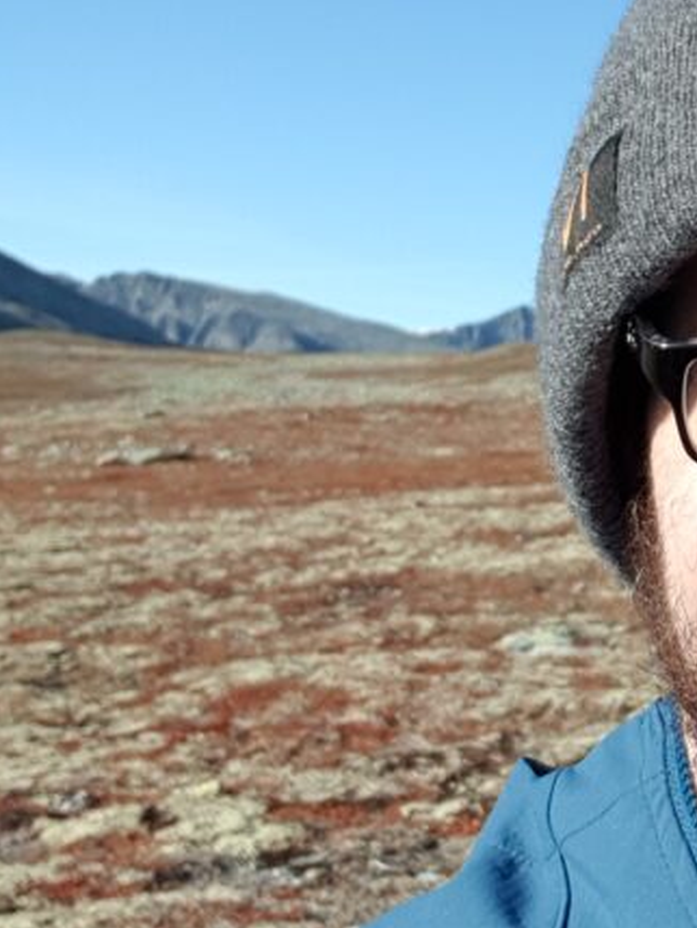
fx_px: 1986
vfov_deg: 26.3
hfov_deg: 18.9
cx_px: 810
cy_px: 379
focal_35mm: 74
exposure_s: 1/1476
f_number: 1.7
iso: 40
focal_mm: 2.92
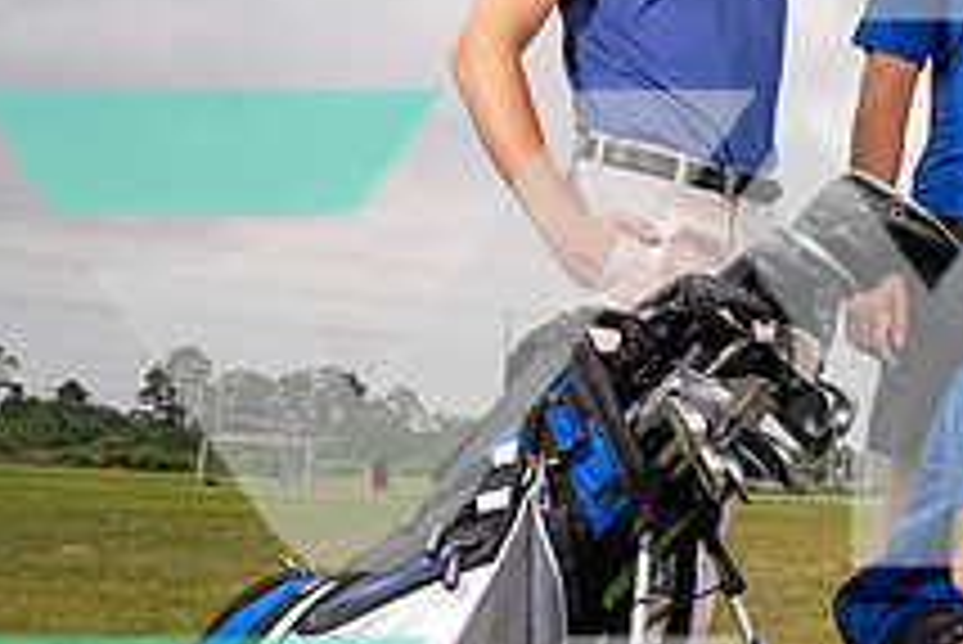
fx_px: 1740
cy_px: 331
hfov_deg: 27.7
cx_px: 1116
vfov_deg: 21.0
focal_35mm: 65
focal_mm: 24
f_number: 8
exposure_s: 1/250
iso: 100
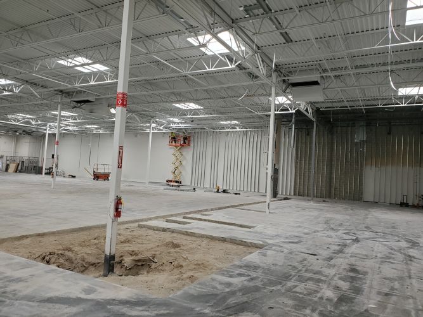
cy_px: 158
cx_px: 212
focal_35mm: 26
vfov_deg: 53.0
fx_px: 318
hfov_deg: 67.3
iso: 100
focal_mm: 4.3
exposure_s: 1/100
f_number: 2.4
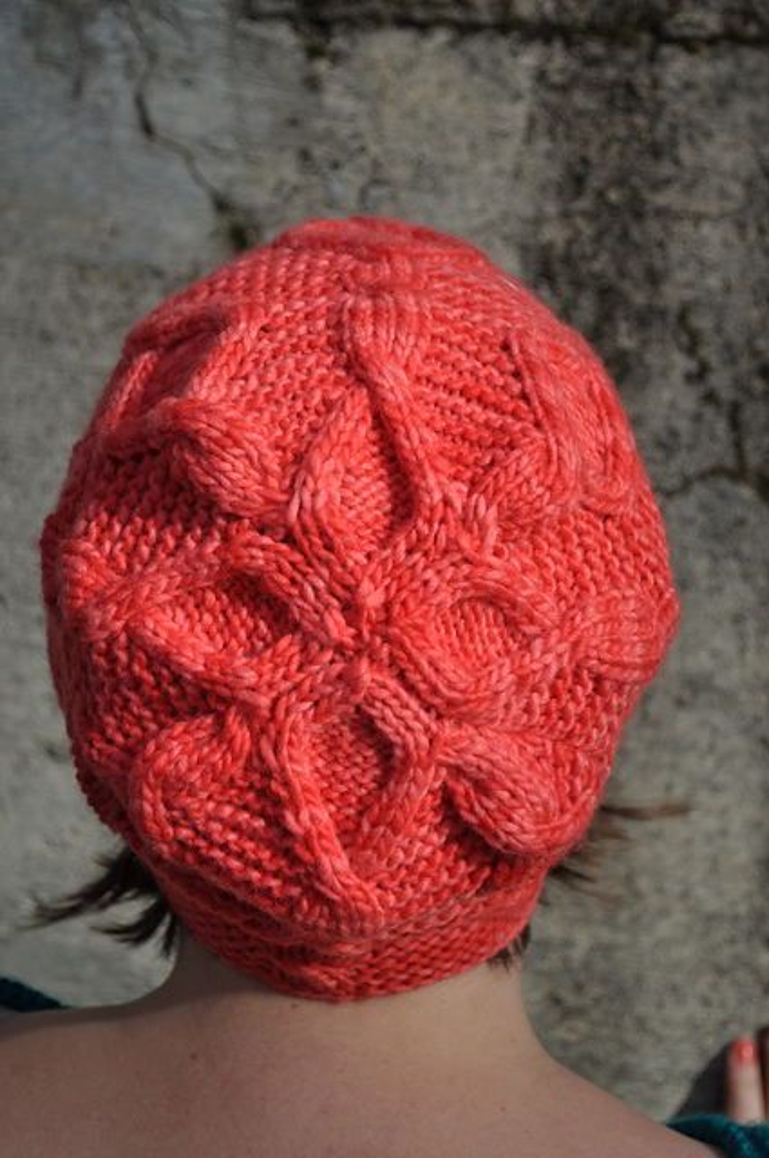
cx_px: 384
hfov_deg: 19.7
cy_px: 579
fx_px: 2217
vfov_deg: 29.3
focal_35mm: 69
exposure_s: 1/1600
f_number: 5.3
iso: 200
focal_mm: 46
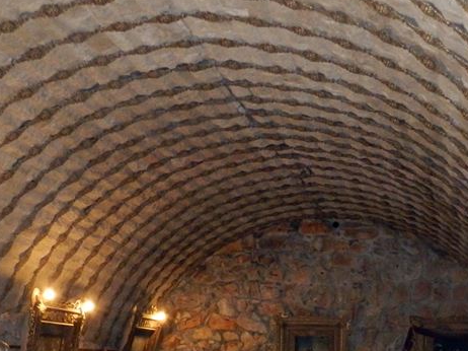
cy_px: 384
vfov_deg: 19.8
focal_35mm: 71
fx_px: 959
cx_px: 253
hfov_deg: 27.4
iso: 800
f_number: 3.7
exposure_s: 1/30
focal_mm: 5.6
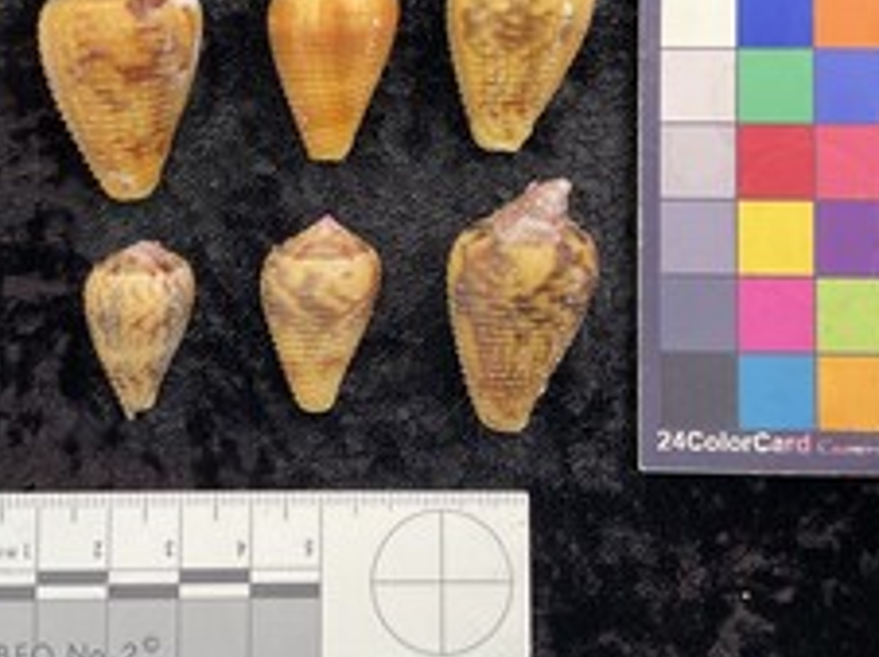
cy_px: 247
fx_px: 1141
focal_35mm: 45
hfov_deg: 42.0
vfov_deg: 32.0
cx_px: 366
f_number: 1.8
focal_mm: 3
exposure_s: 1/50
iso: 64
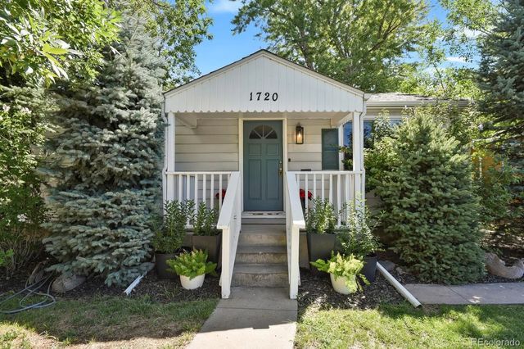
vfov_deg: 70.4
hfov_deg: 93.3
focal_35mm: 17
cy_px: 174
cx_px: 262
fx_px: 247
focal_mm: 17
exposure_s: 1/25
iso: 250
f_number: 8
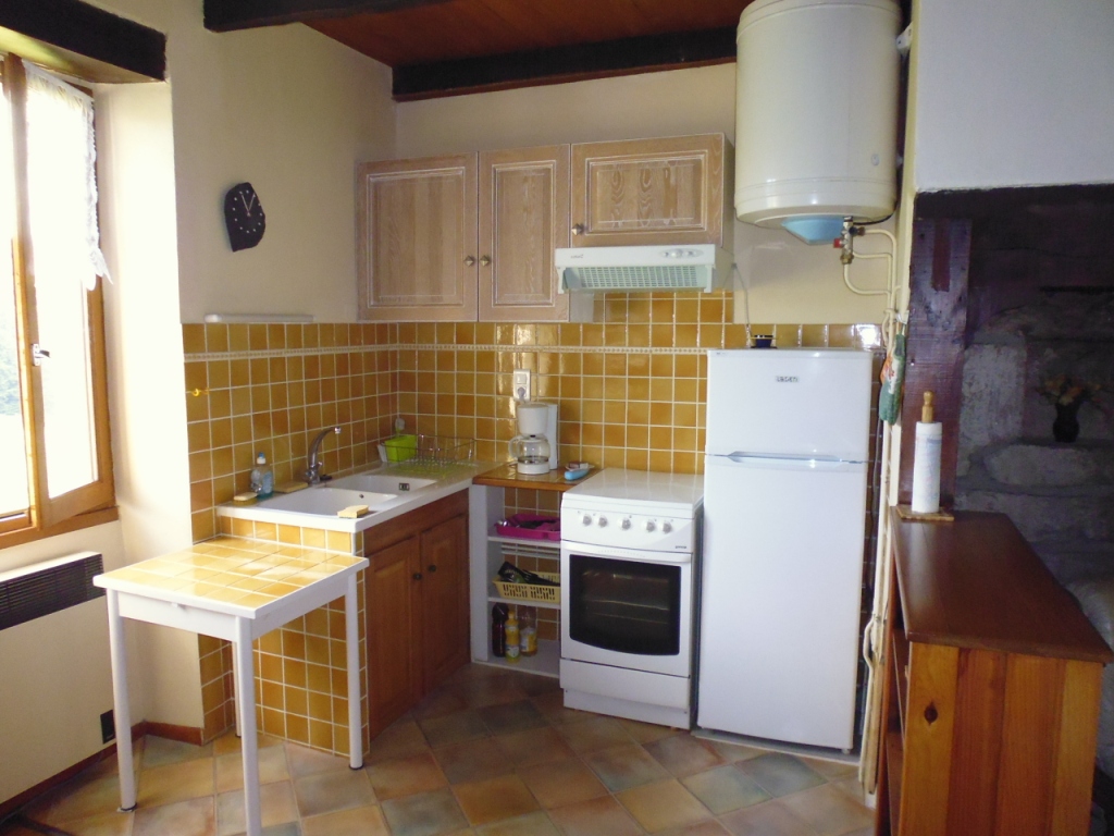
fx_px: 772
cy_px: 418
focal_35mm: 24
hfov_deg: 71.6
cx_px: 557
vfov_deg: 56.8
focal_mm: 4.3
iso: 400
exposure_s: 1/60
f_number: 2.8
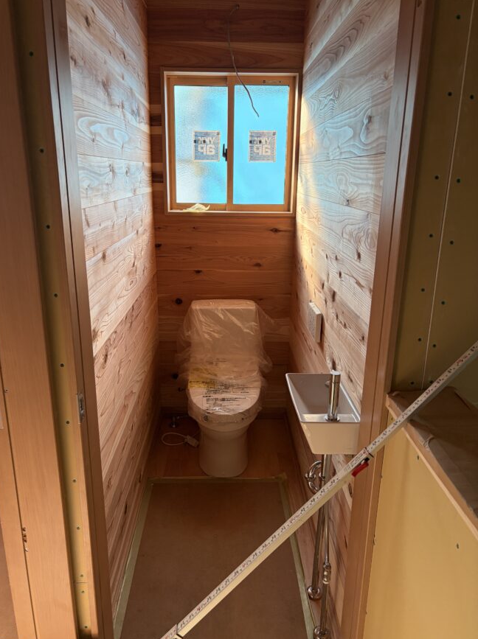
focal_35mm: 27
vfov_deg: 65.4
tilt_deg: -17.7
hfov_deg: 51.2
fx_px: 498
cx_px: 231
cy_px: 329
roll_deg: -0.9
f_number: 1.6
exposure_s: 1/173
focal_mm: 5.96
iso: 125
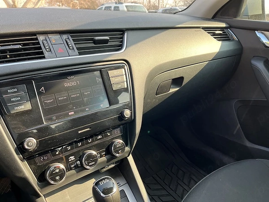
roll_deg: +1.3
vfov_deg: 53.1
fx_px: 202
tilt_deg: -22.0
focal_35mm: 26
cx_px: 134
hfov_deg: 67.3
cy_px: 101
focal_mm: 5.1
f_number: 1.6
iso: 40
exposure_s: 1/159
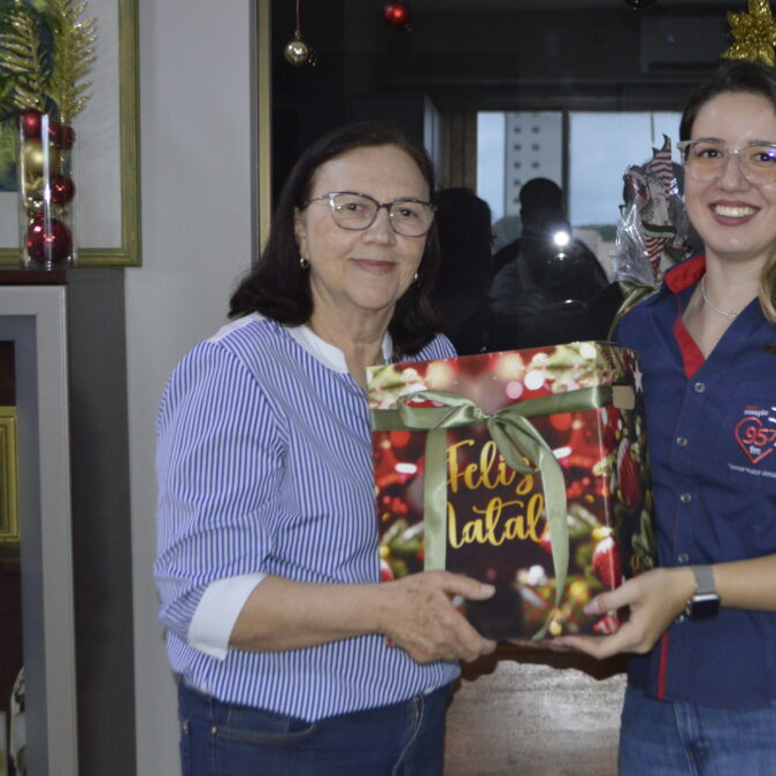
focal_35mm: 68
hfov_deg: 25.3
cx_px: 553
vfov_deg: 25.5
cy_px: 386
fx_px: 1716
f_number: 5
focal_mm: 35
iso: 2000
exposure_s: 1/60
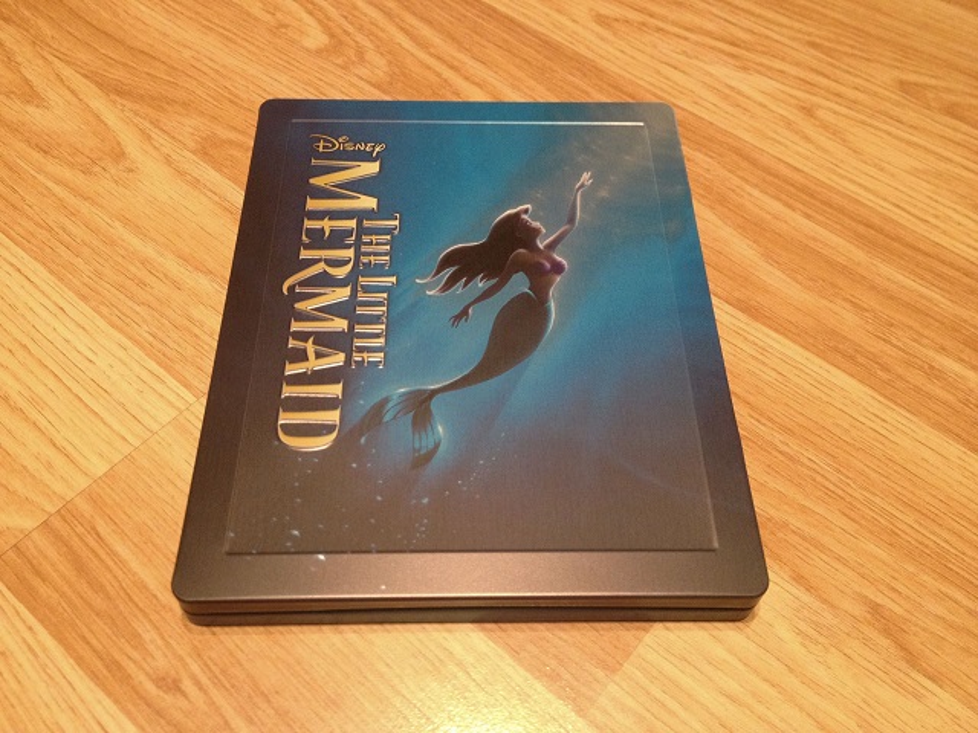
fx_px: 989
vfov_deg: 40.7
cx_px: 489
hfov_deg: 52.6
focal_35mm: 35
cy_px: 366
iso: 250
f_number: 2.4
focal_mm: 4.28
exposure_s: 1/20
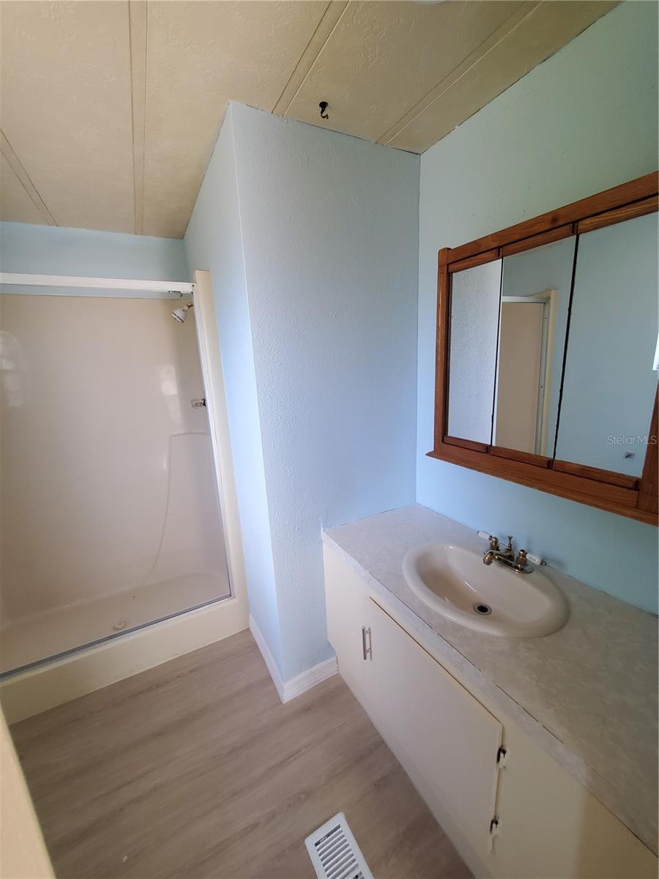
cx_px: 330
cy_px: 440
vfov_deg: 106.2
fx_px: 330
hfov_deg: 89.9
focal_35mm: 13
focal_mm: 1.8
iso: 320
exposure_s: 1/60
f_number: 2.2
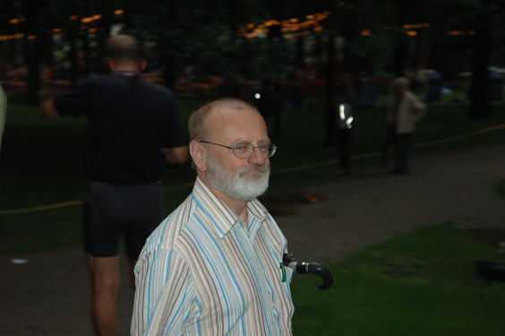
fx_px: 1177
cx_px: 252
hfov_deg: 24.2
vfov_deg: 16.2
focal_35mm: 84
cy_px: 168
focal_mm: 56
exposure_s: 1/60
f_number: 4.5
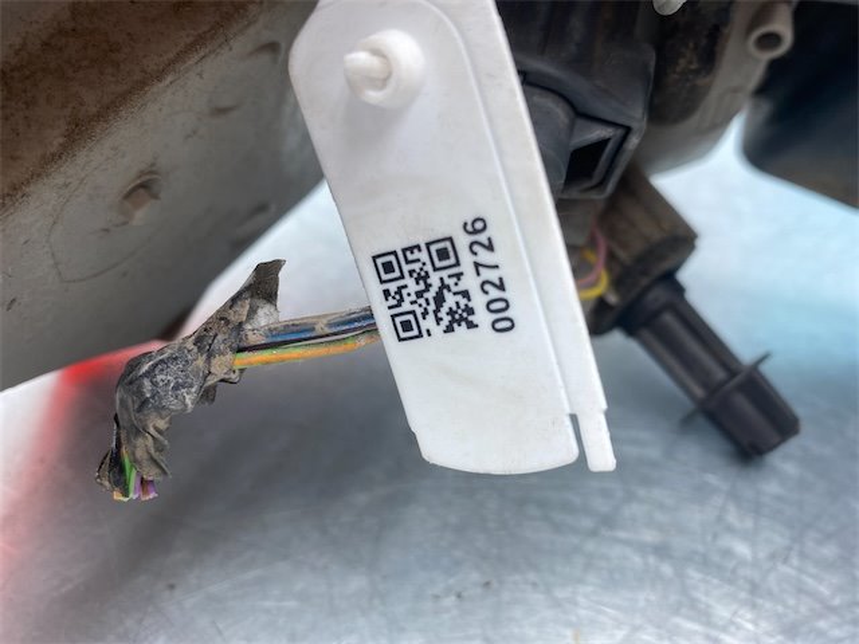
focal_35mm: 26
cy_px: 322
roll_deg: -2.7
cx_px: 430
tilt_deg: -36.5
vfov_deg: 53.1
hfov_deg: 67.3
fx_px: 645
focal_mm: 4.25
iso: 32
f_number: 1.8
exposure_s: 1/152
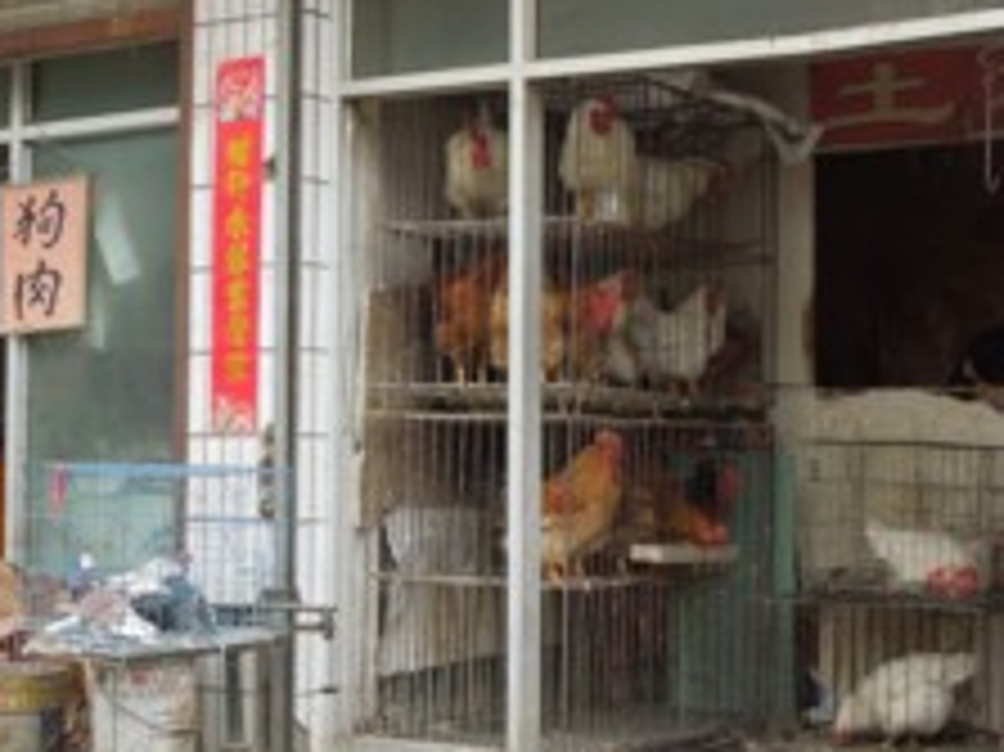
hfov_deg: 27.8
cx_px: 473
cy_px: 338
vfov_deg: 21.0
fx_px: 2029
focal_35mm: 70
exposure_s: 1/50
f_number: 3.8
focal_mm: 7
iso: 100
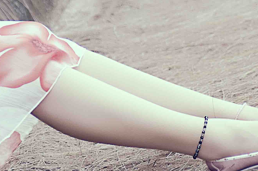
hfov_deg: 4.1
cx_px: 35
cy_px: -118
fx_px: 3575
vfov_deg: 2.7
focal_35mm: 500
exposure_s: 1/640
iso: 100
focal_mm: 90
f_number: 2.8
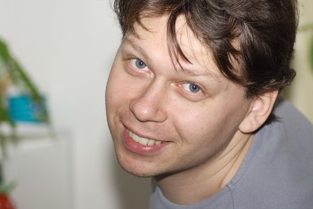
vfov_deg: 7.2
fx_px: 1651
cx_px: 196
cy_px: 77
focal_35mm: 190
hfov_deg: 10.8
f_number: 4.2
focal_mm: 90
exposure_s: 1/400
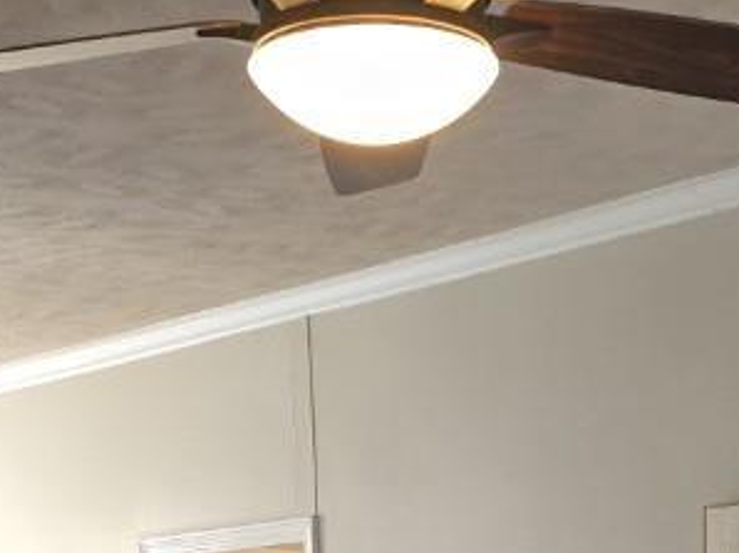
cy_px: 952
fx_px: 2197
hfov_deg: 19.0
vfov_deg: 13.1
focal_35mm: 103
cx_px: 505
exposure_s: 1/26.4
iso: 100
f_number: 1.7
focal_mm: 6.3
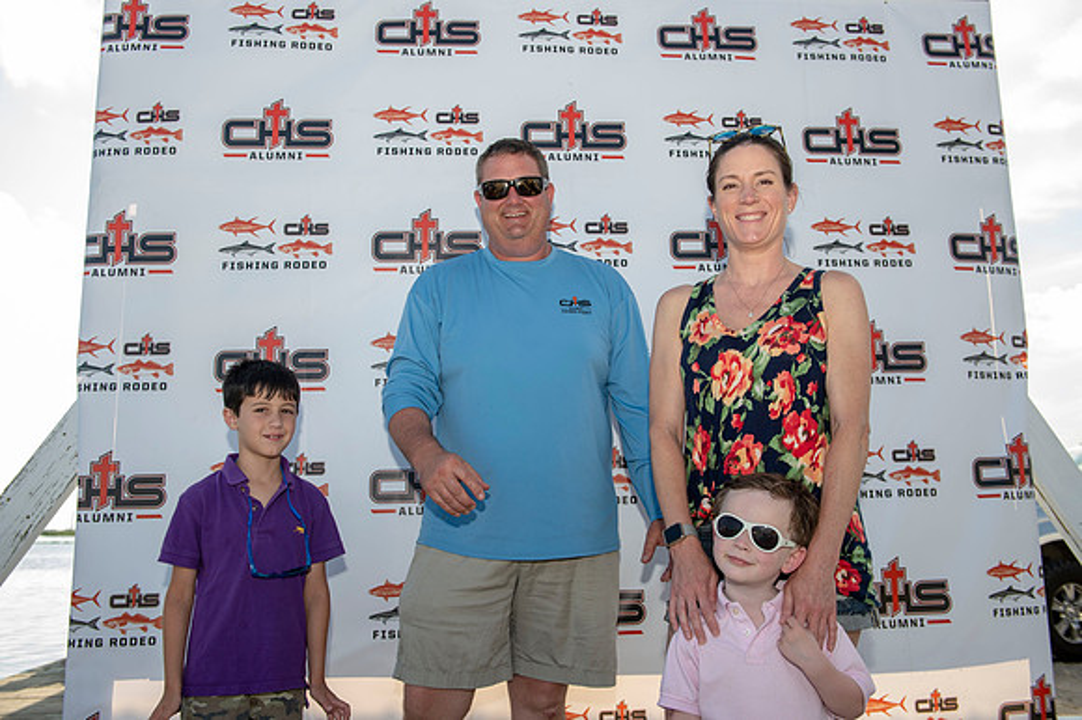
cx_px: 541
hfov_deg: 60.3
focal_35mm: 31
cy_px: 360
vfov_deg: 42.3
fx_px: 931
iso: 50
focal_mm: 31
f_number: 5
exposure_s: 1/200
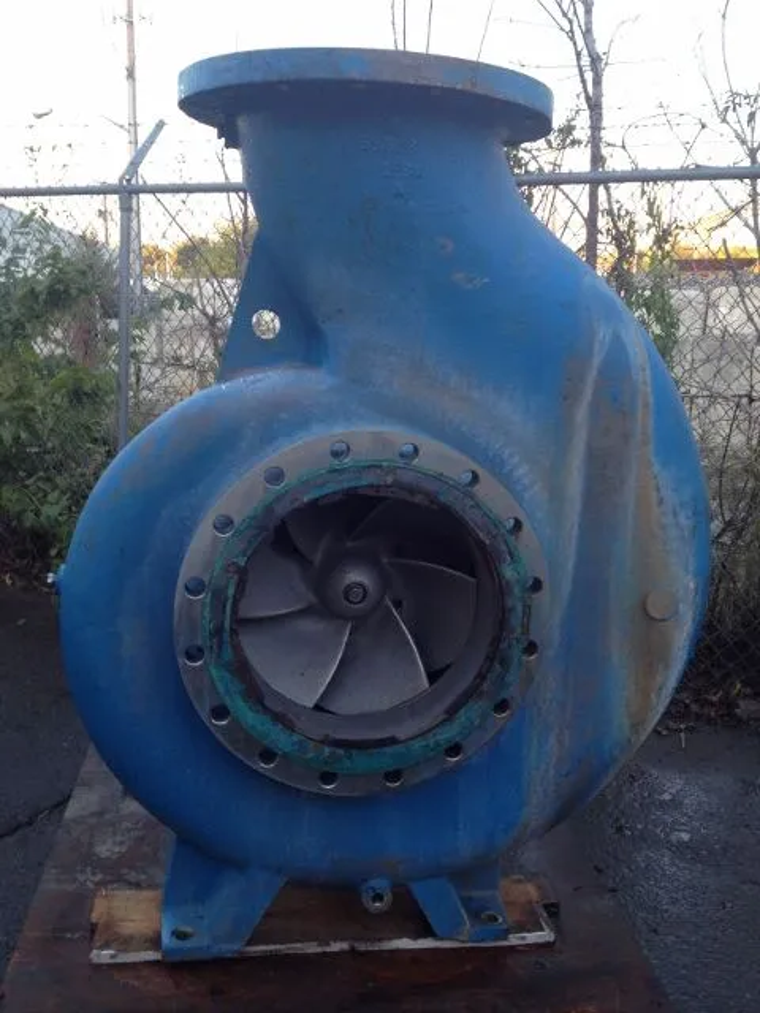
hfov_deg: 40.7
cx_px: 380
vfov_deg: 52.6
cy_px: 506
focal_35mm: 35
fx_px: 1025
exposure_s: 1/60
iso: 64
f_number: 2.4
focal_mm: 4.28
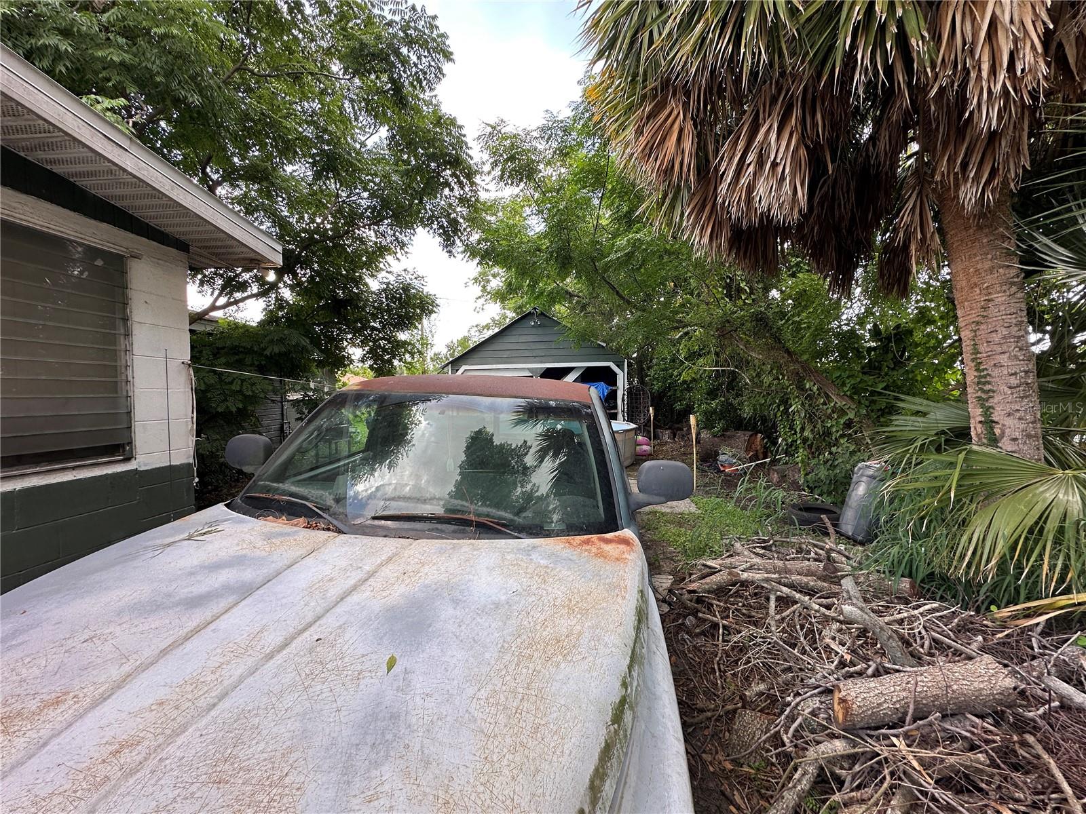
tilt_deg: -2.0
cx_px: 543
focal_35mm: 14
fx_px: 439
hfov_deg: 102.1
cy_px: 407
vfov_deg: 85.7
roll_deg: -1.2
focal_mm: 2.22
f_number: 2.2
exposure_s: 1/105
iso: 40
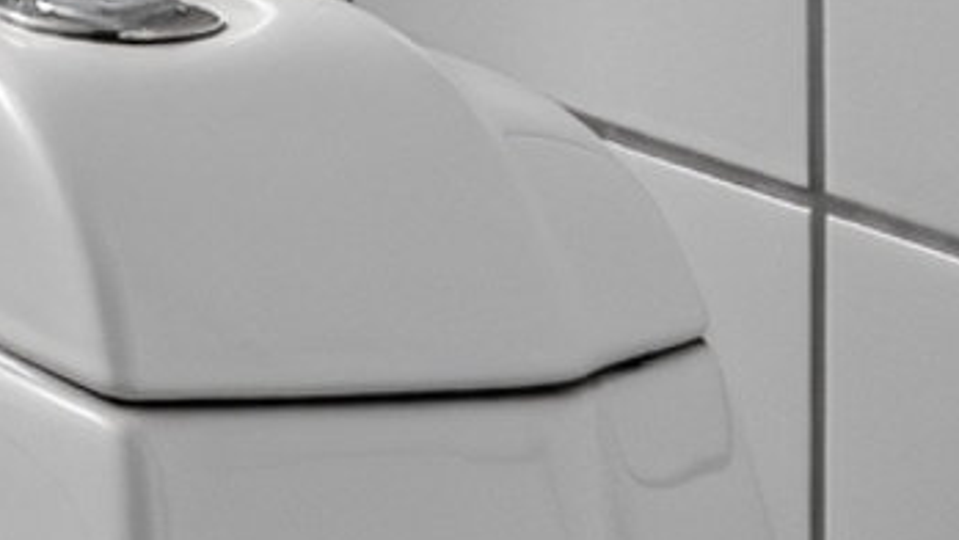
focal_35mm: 162
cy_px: -532
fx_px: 4121
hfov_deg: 10.7
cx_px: -1574
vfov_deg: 7.2
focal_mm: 21
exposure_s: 1/100
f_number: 8
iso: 400
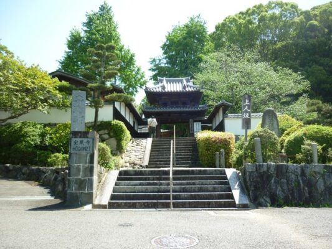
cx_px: 166
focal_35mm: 33
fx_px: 317
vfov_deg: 43.0
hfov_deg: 55.3
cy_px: 124
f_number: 2.8
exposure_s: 1/400
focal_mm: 5.5
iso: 80
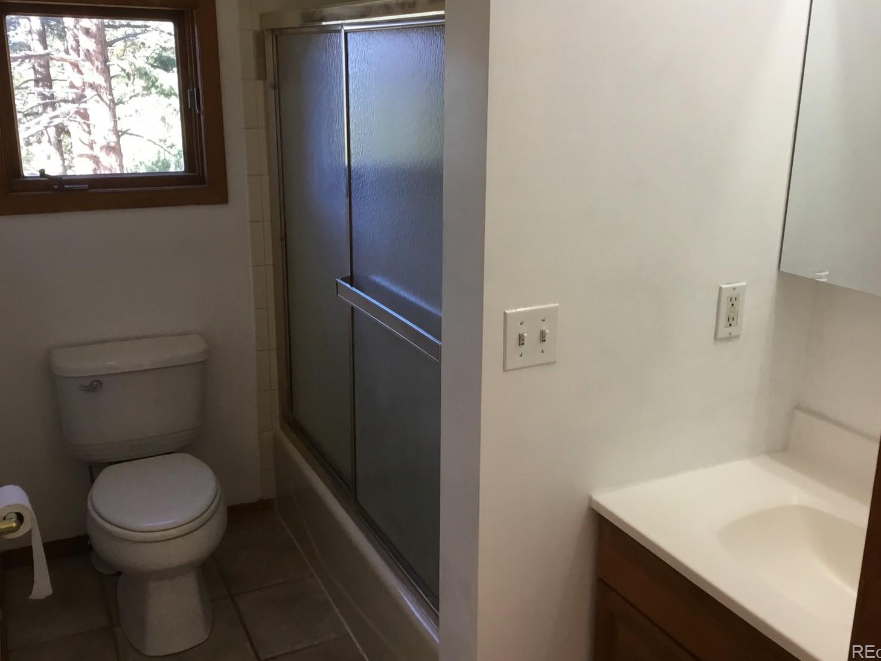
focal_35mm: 34
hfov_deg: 53.9
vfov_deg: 41.8
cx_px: 467
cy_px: 302
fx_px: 865
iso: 32
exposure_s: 1/40
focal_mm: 3.3
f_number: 2.4
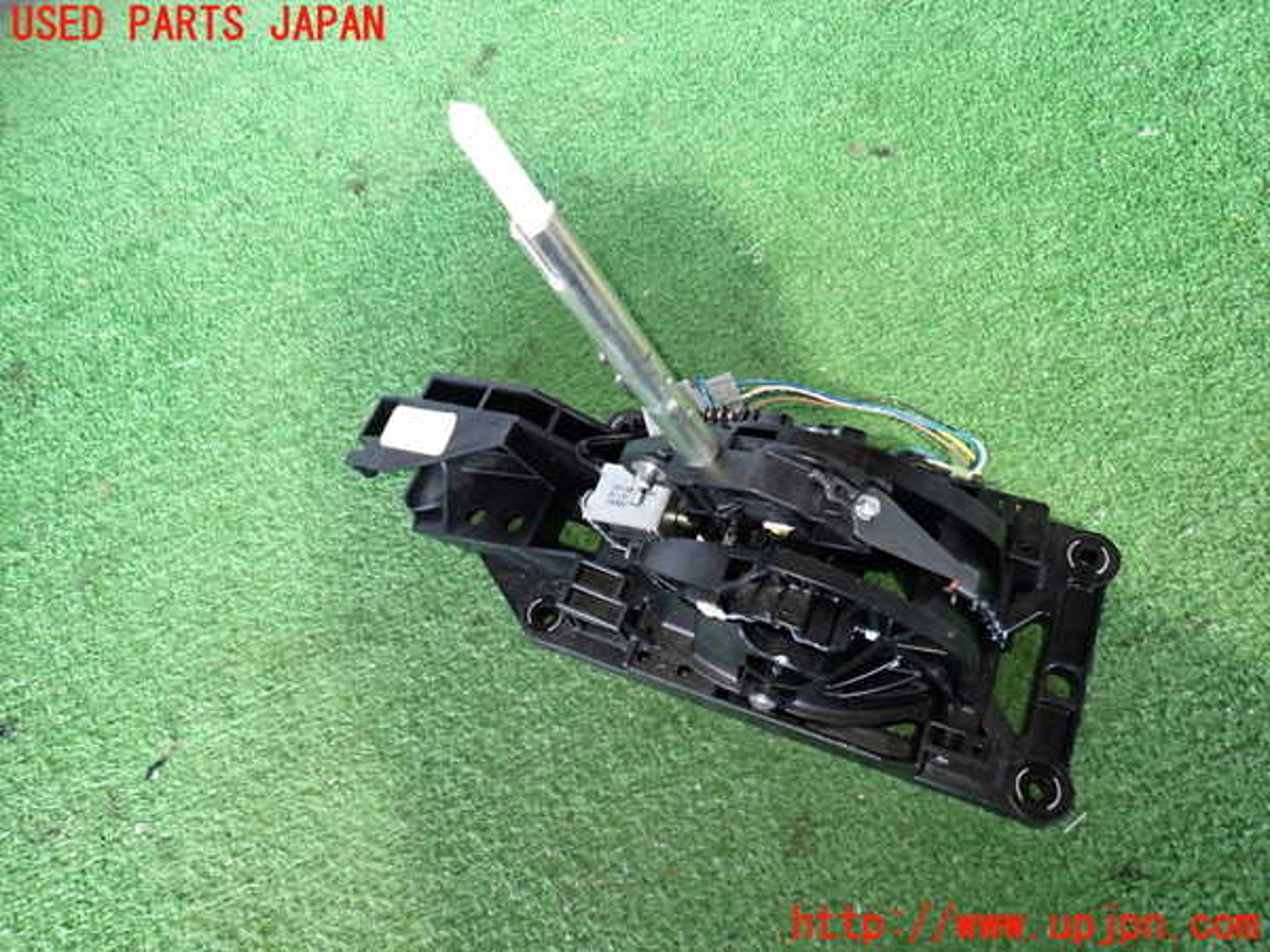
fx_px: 917
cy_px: 476
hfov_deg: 69.4
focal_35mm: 25
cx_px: 635
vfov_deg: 54.9
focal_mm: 4.5
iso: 500
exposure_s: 1/30
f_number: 2
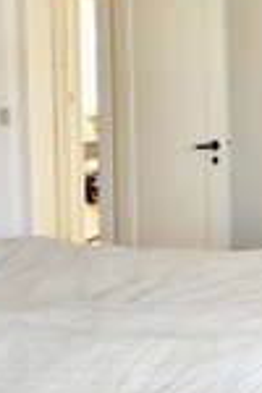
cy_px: 123
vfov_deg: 32.1
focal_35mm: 62
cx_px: 411
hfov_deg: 18.8
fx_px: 677
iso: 125
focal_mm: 6.86
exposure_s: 1/100
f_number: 1.78
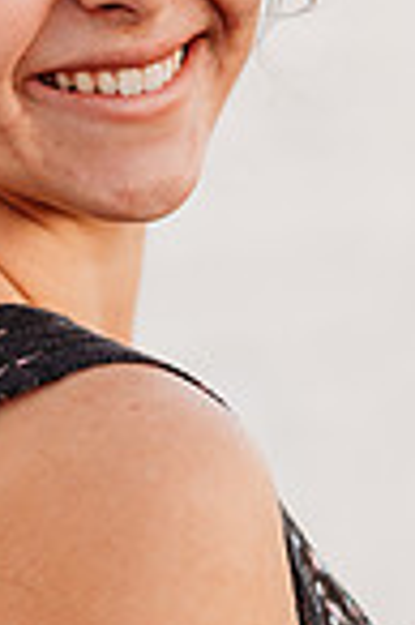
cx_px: 34
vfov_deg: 7.9
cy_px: 317
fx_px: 4541
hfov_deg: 5.2
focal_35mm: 262
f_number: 2.2
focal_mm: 85
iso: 100
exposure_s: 1/800
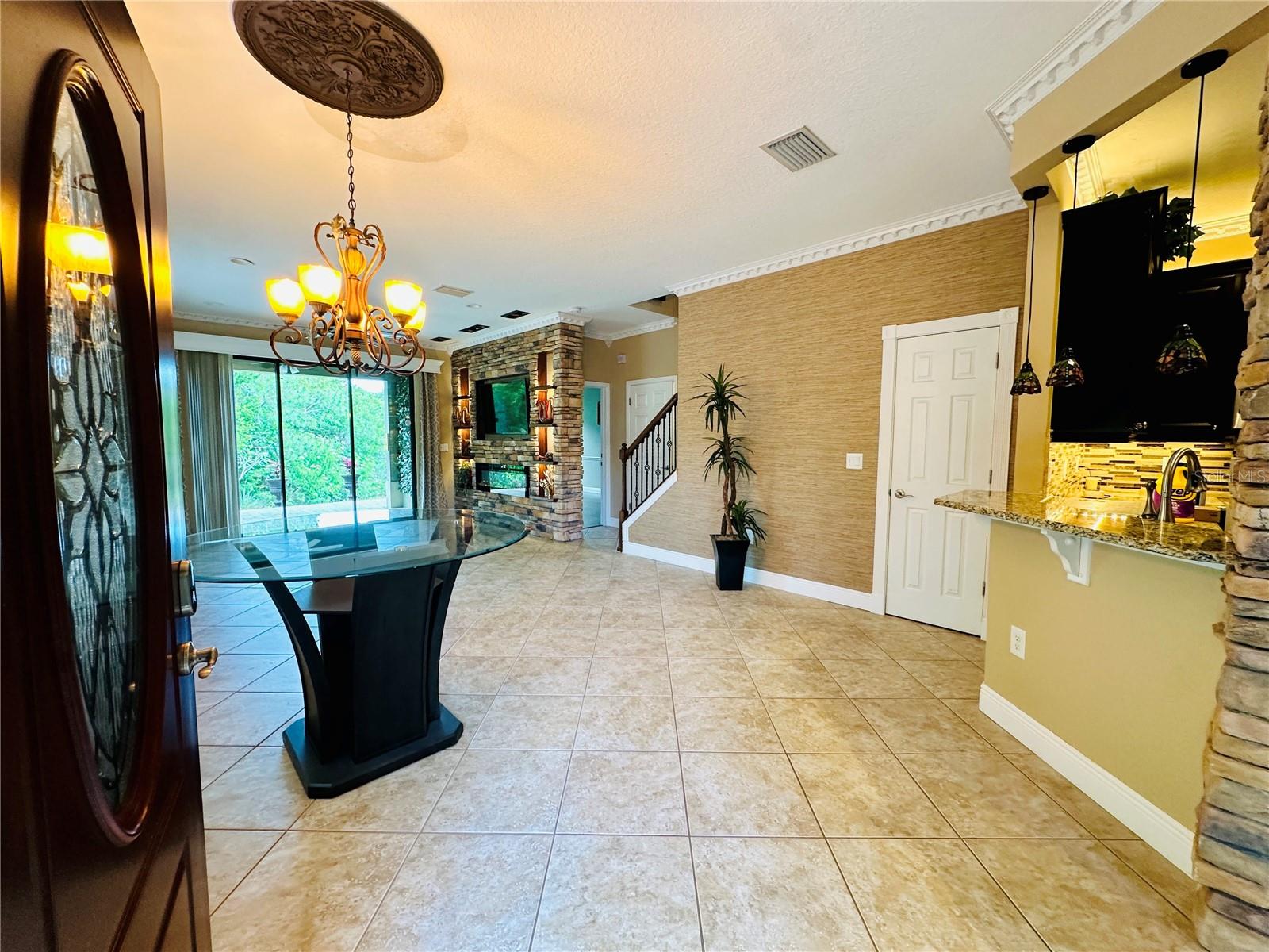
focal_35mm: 14
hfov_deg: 102.1
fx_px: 513
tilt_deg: -4.0
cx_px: 634
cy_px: 476
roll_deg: -0.3
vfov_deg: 85.7
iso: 160
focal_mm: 2.22
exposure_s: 1/60
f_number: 2.2
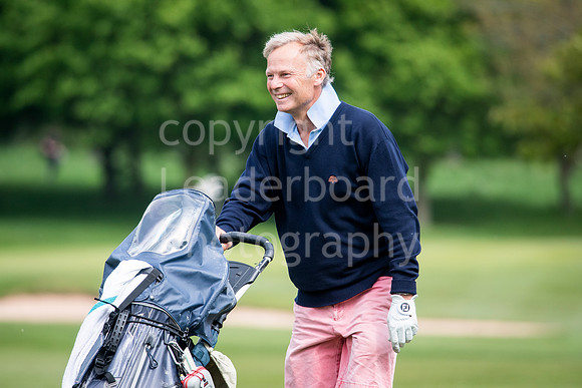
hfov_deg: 4.6
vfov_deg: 3.1
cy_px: 194
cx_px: 291
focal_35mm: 450
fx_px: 7276
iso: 500
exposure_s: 1/2000
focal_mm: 300
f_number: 4.5
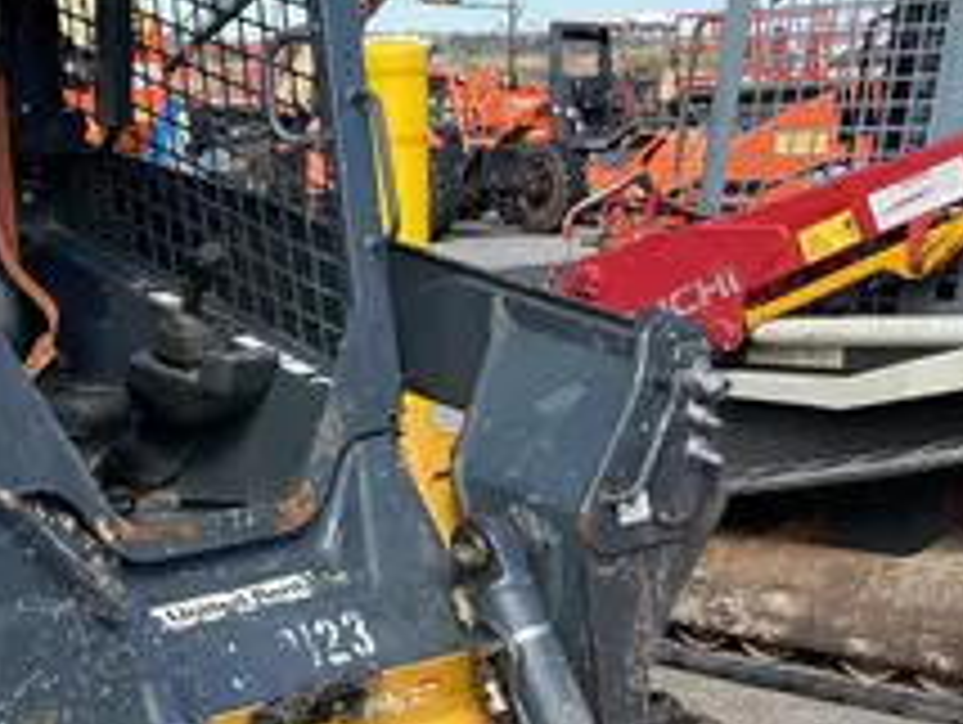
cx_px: 144
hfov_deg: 26.3
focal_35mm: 72
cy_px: 506
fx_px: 2005
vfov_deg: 20.4
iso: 20
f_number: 1.8
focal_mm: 3.99
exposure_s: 1/827
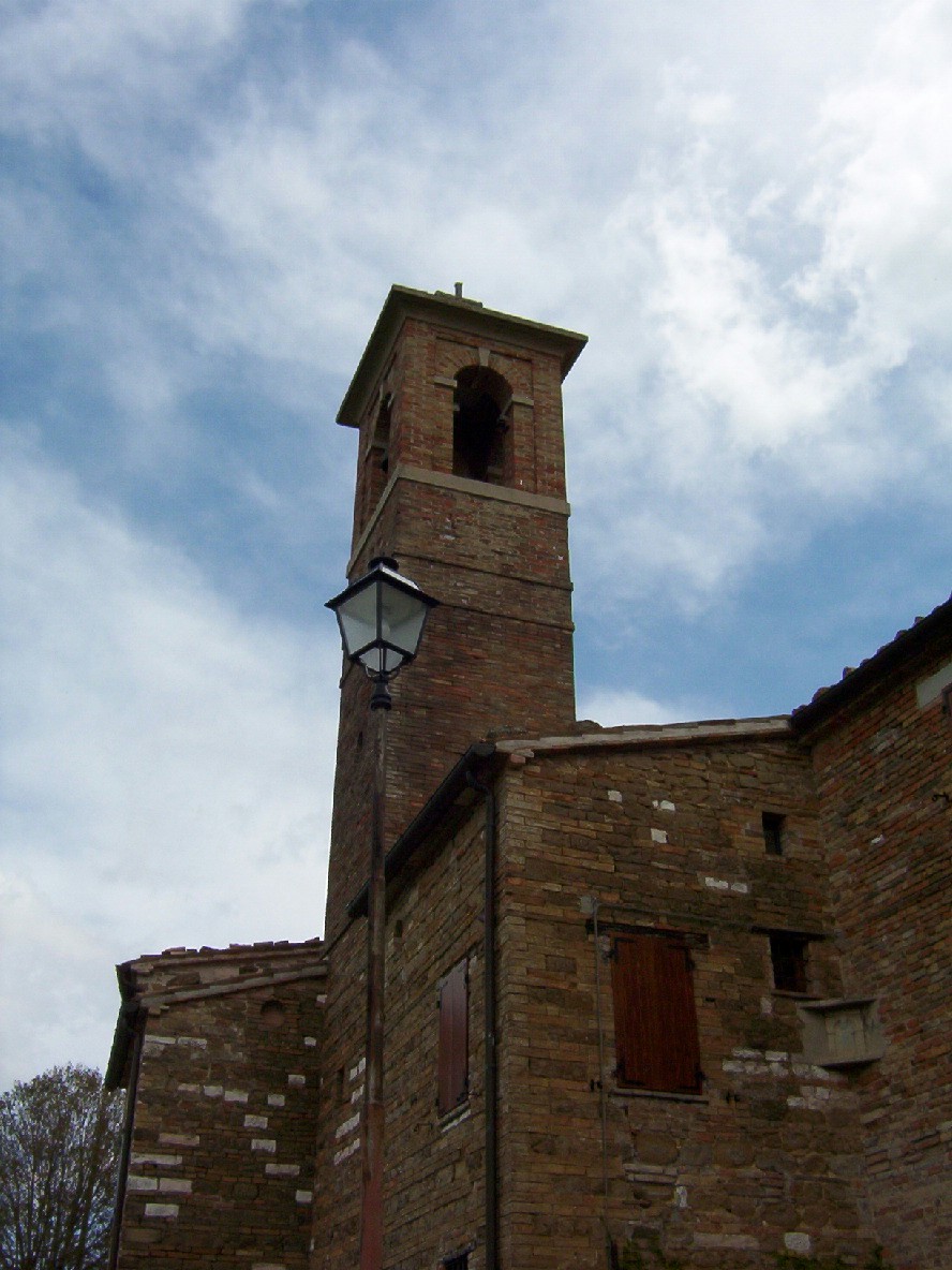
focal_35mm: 36
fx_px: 1320
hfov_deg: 39.7
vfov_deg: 51.4
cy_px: 635
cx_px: 476
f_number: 5.24
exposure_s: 1/1124
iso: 100
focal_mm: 5.54
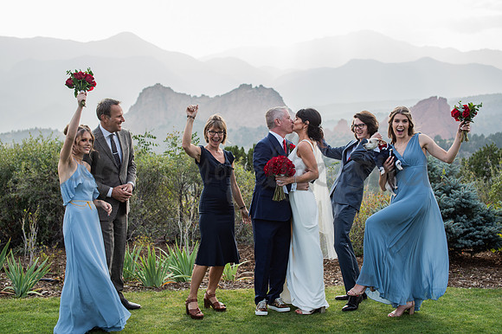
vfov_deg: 26.3
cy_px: 167
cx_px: 251
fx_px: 716
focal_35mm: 51
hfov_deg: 38.7
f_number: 4
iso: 160
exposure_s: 1/640
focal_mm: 50
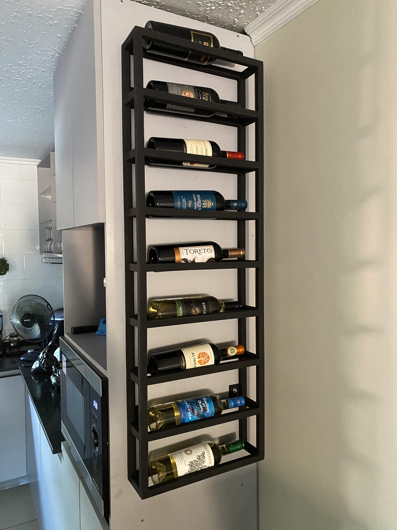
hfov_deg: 53.1
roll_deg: +1.1
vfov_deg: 67.3
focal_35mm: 26
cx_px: 198
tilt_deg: -2.7
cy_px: 265
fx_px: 398
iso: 640
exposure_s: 1/30
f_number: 1.8
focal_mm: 4.25
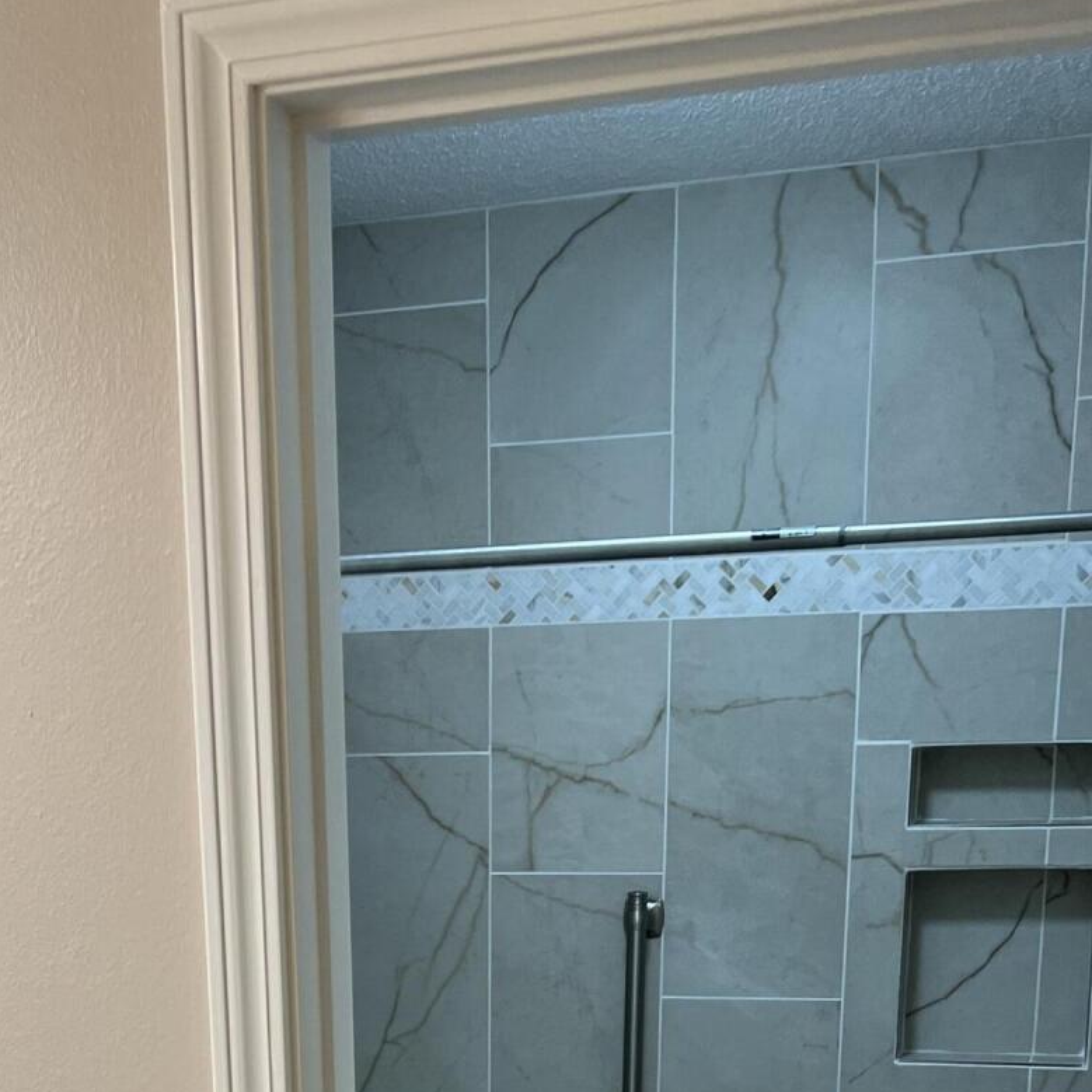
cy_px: 1346
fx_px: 2106
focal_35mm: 59
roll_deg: -0.8
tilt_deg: -15.4
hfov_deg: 28.9
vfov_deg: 25.7
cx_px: 395
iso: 80
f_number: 1.5
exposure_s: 1/120
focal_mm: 5.7
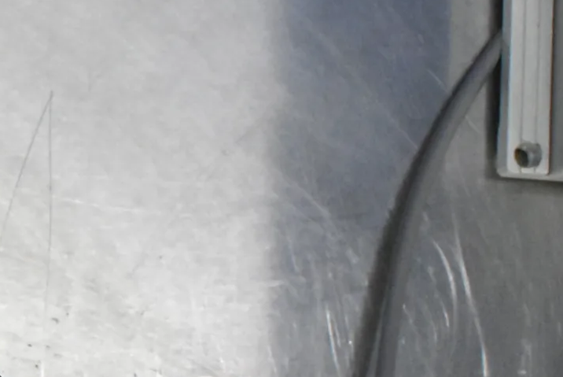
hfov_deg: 13.3
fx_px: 2267
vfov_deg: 9.4
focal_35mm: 145
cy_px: 381
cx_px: -313
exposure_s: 1/320
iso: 8000
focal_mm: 27
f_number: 8
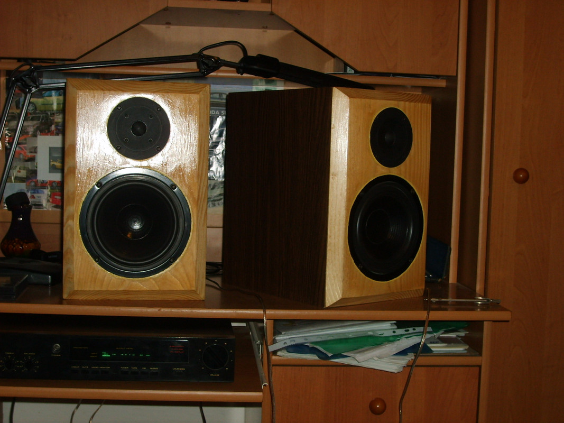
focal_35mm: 52
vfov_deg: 28.0
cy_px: 212
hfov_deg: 36.8
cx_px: 282
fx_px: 847
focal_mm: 8.7
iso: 100
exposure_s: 1/45
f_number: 3.3
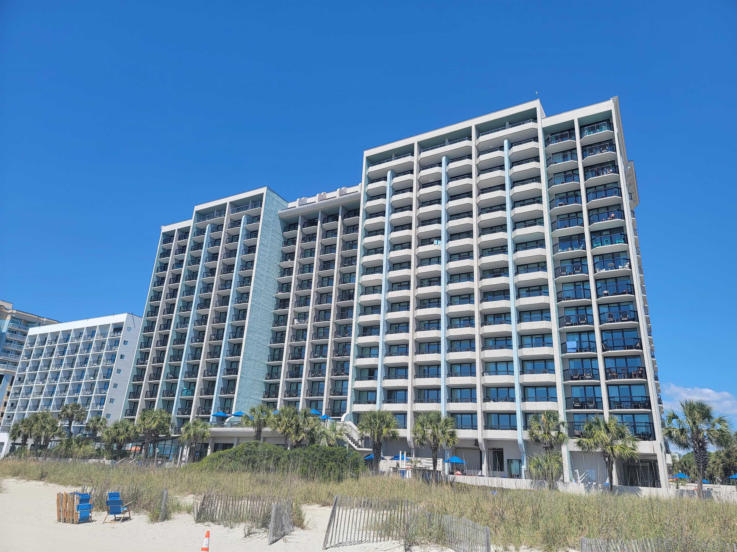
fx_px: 511
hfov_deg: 71.6
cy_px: 276
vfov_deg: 56.8
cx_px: 368
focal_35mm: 24
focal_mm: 6.7
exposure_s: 1/970
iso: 16
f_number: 1.8
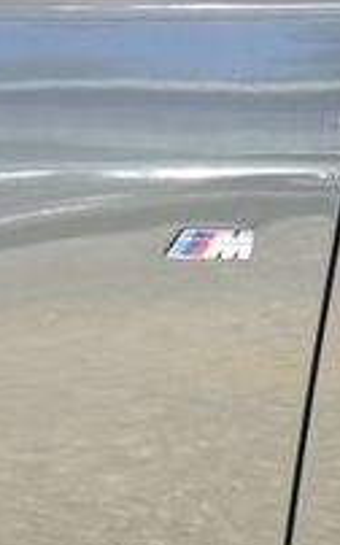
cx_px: -793
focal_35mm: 187
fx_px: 2776
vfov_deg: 10.9
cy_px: 708
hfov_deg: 6.3
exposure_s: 1/250
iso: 125
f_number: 3.1
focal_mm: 13.43
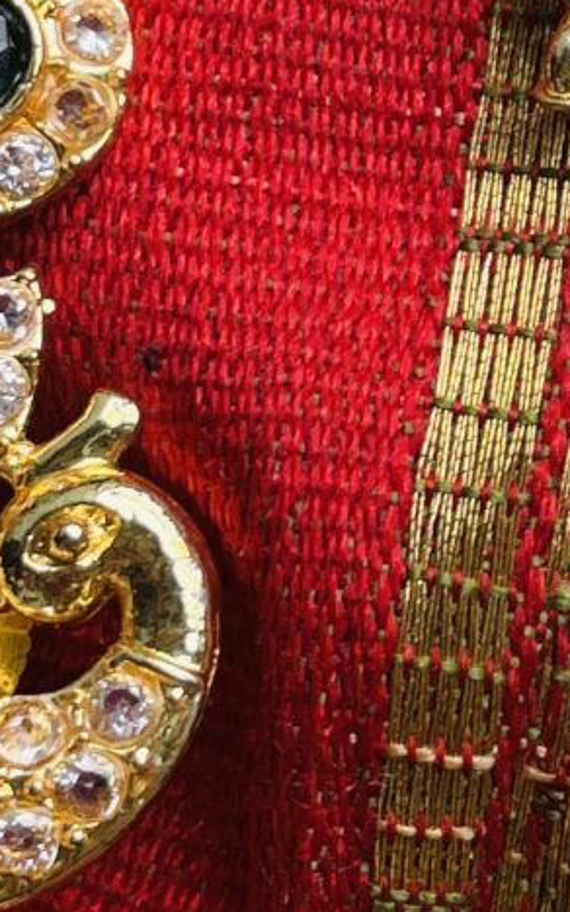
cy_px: 168
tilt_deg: -63.3
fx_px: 3752
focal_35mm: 151
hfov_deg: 8.5
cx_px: 880
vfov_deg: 13.8
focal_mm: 4.2
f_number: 1.6
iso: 32
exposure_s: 1/643
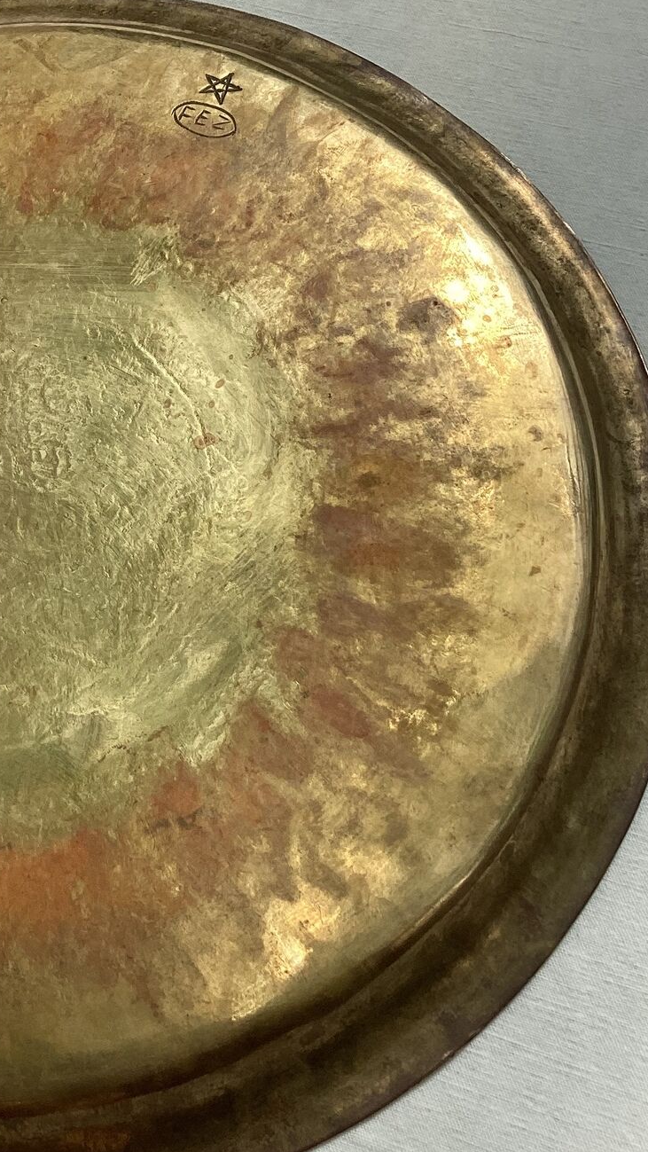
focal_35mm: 52
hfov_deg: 22.3
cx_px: 14
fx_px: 1588
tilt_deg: -69.4
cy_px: 600
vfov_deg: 39.9
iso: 25
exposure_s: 1/831
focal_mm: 3.3
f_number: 2.4
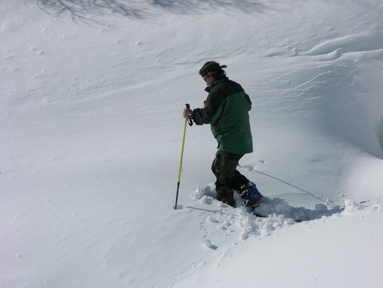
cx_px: 192
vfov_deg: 11.4
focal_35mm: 130
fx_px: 1438
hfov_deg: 15.2
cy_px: 144
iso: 50
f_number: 7.6
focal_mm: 31.9
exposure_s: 1/640
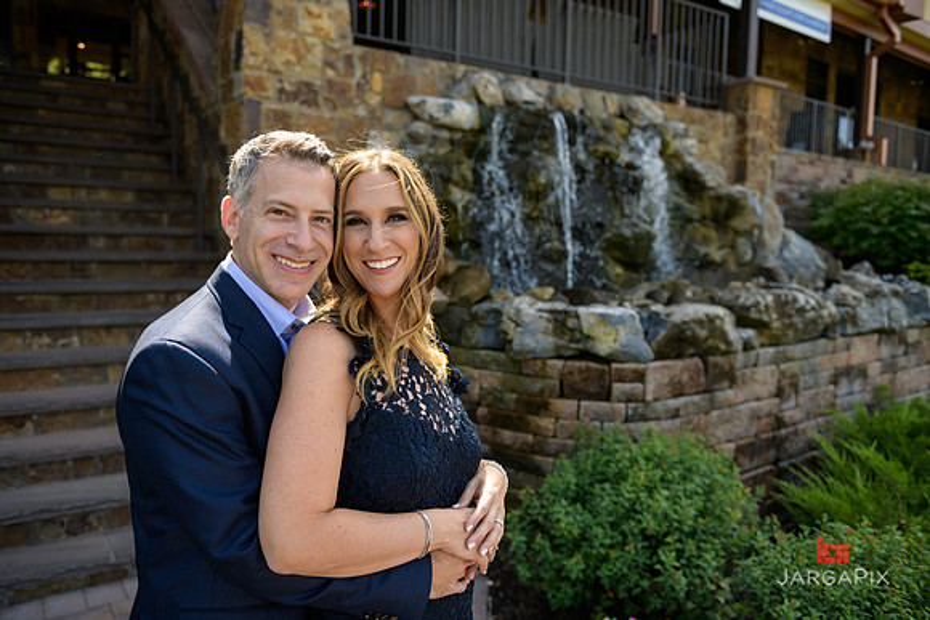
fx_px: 723
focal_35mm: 28
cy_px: 310
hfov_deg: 65.5
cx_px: 465
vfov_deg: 46.4
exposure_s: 1/800
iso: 200
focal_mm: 28
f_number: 3.2
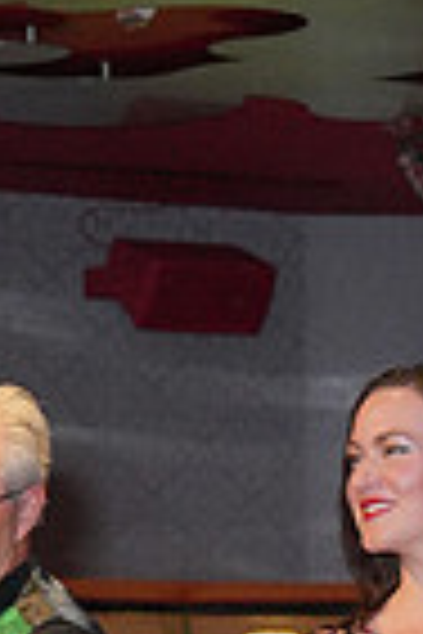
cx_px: 142
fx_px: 5058
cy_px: 1043
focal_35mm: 287
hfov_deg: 4.8
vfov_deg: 7.0
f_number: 4
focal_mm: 70
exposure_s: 1/200
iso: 4000
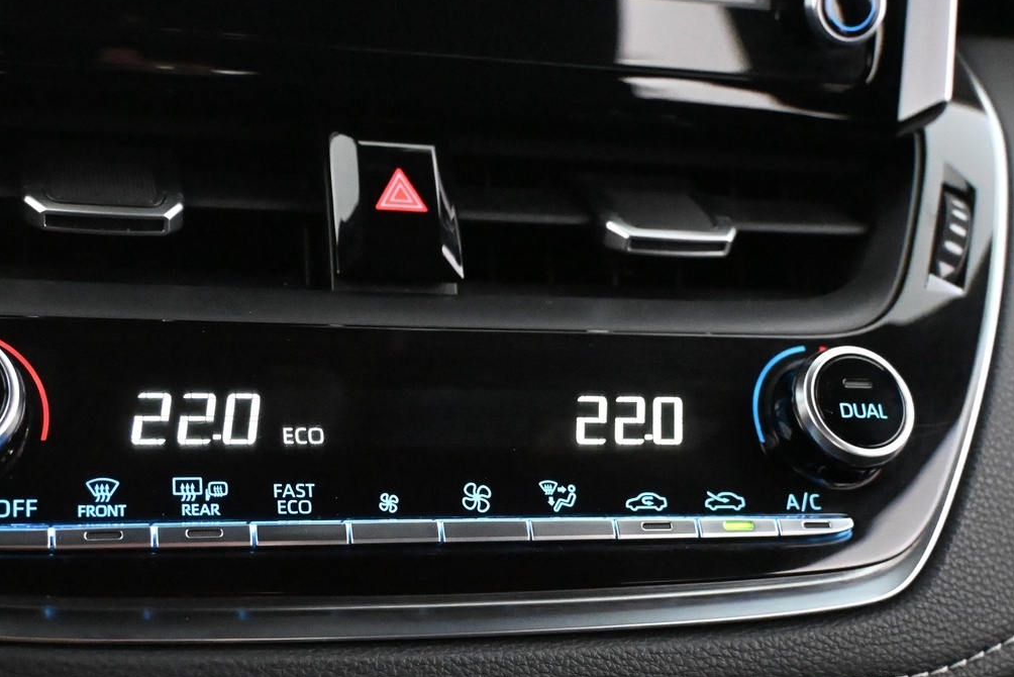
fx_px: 1431
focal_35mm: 51
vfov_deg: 26.5
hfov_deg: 38.9
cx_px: 413
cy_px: 410
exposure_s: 1/60
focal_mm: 21
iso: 10000
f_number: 4
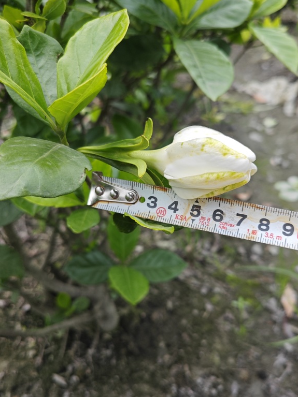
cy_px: 197
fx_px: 367
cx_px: 188
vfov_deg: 56.8
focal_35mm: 32
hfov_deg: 43.8
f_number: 1.8
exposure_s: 1/689
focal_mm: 5.43
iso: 50
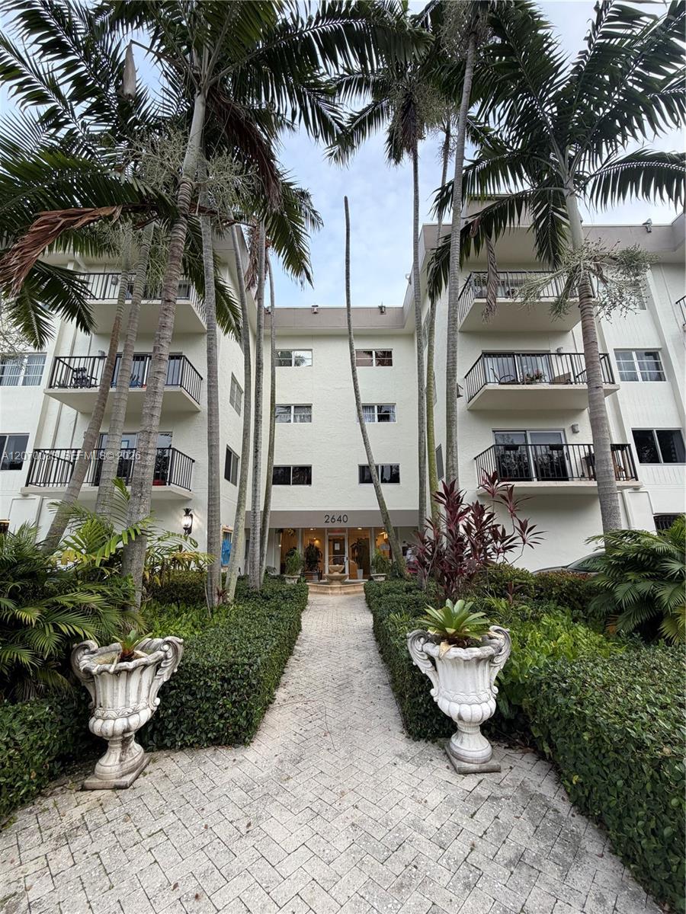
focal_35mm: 14
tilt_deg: +16.1
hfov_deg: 85.7
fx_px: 370
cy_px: 457
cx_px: 343
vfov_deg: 102.1
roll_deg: +0.5
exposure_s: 1/121
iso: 80
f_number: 2.2
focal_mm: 2.22
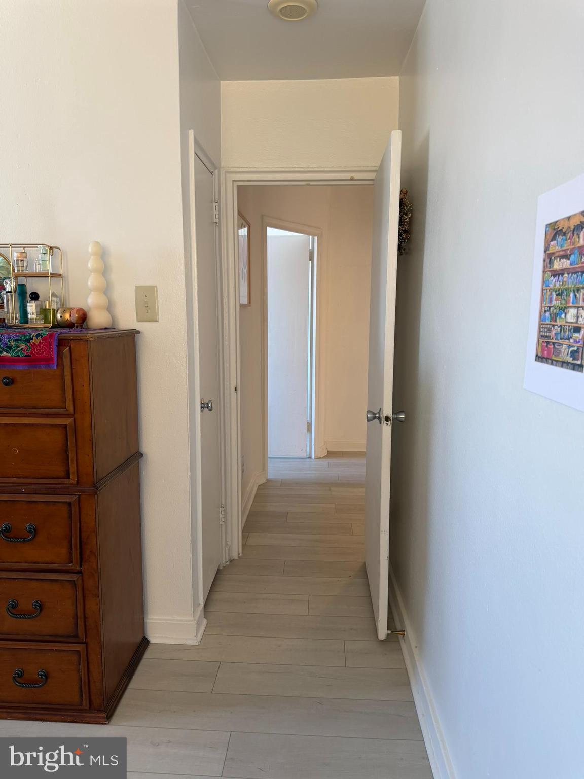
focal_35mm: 24
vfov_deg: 71.6
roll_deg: -0.1
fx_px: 540
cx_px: 292
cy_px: 390
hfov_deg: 56.8
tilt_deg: -8.8
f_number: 1.78
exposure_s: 1/60
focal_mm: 6.76
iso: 125
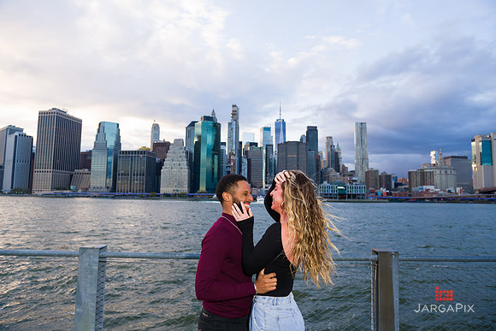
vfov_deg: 53.2
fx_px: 331
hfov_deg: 73.7
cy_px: 166
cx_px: 248
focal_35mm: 24
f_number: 4
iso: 250
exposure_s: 1/200
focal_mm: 24
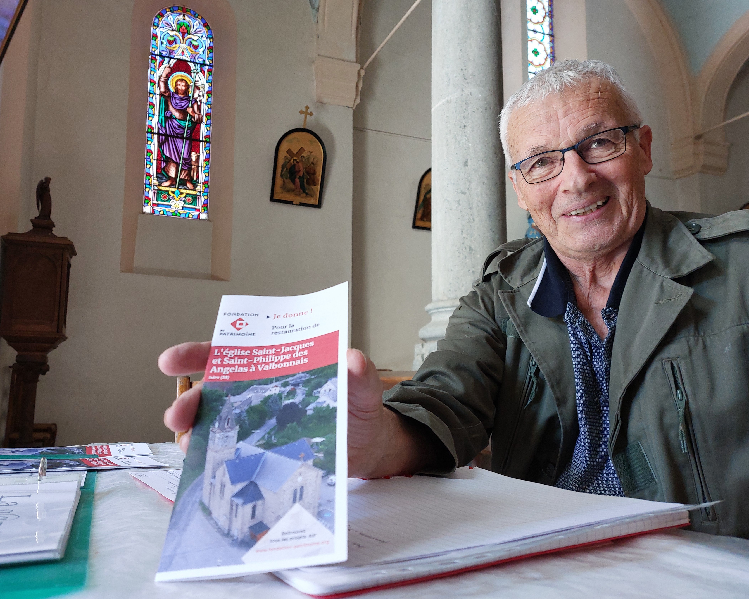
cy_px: 302
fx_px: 599
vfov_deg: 53.2
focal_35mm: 27
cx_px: 342
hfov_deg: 64.0
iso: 200
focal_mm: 5.23
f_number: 1.8
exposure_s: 1/100
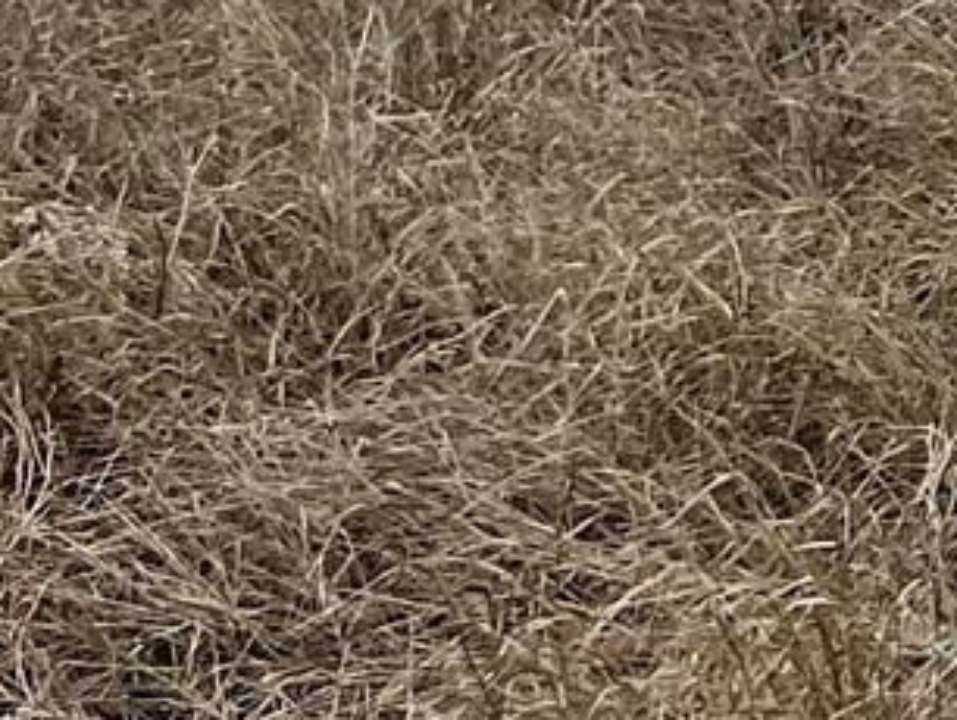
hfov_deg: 9.7
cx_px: 2505
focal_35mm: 174
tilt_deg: +0.4
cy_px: -1030
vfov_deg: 7.9
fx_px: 4814
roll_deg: -0.7
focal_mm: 5.7
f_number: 1.5
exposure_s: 1/6579
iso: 50
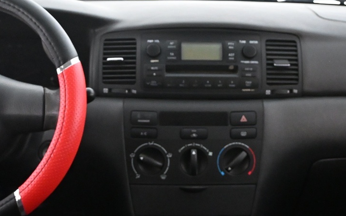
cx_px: 187
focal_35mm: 105
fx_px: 988
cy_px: 103
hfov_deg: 19.9
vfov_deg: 12.5
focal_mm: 30.5
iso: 4500
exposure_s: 1/60
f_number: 4.8
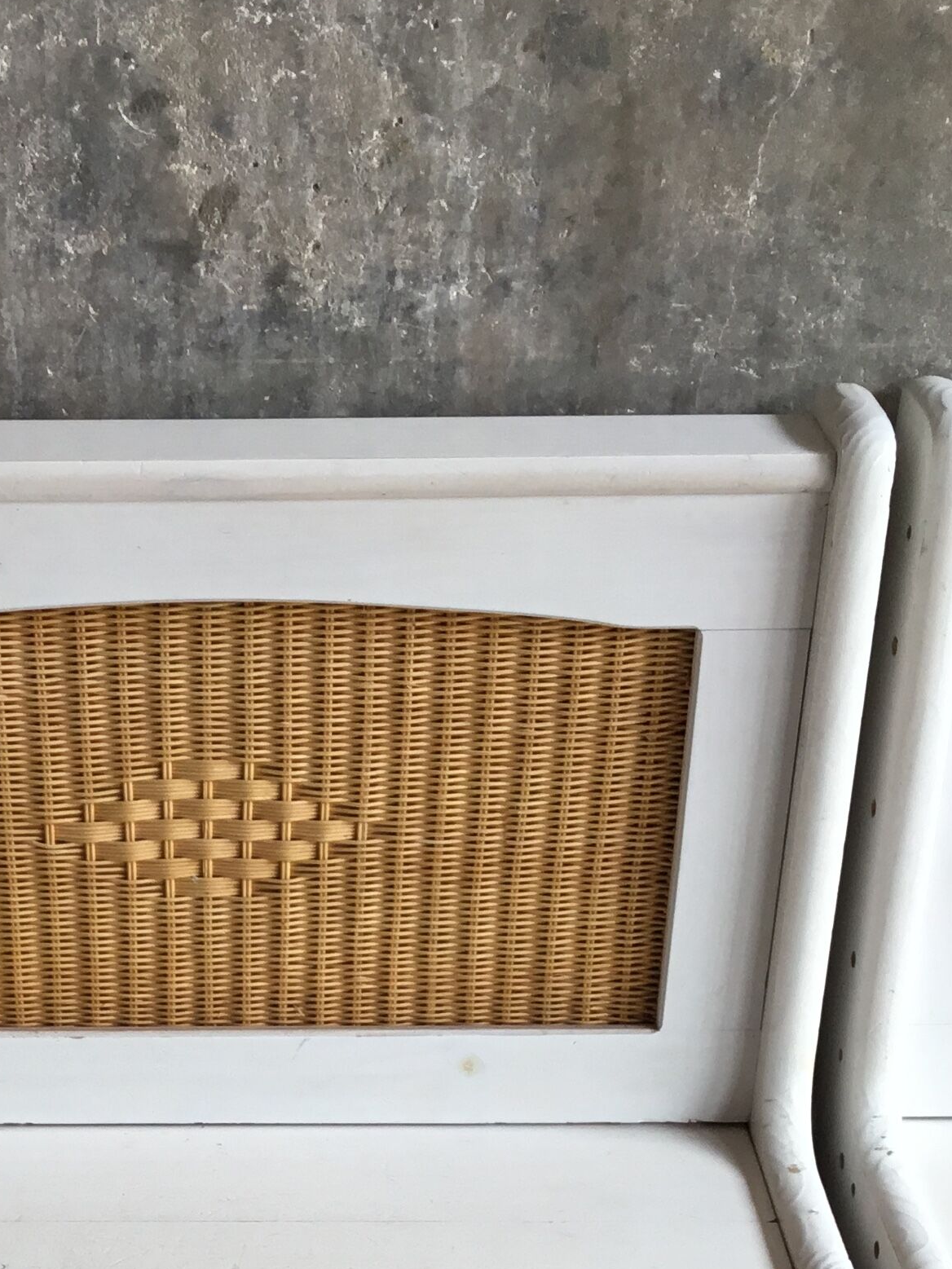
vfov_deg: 28.0
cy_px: 1280
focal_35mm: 65
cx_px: 165
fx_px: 2383
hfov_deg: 22.2
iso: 32
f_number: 2.4
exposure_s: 1/60
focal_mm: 3.3
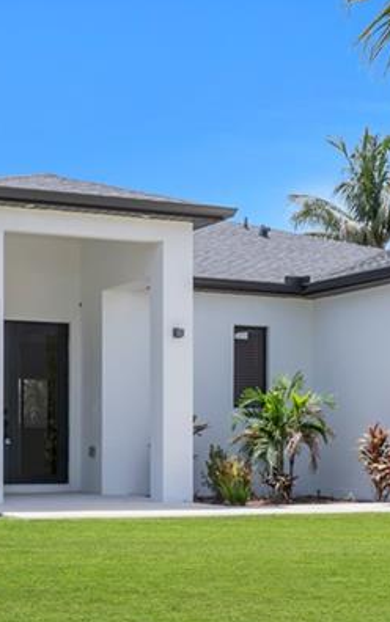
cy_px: 445
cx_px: 258
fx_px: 1342
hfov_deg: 16.5
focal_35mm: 79
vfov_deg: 25.9
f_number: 8
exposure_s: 1/250
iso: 100
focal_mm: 20
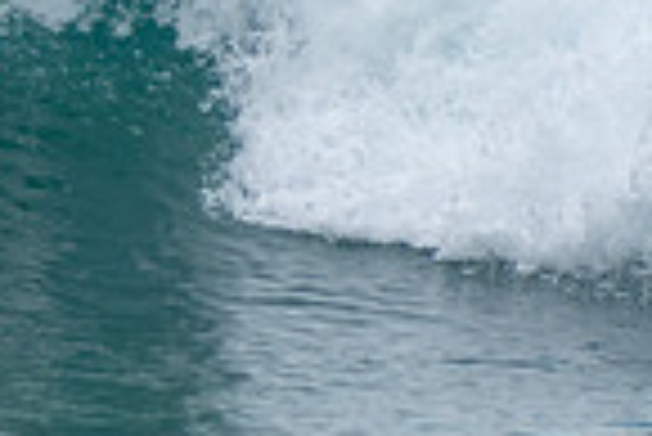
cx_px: -454
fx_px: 43419
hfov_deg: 0.9
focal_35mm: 2395
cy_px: -227
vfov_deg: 0.6
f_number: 5.6
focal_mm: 400
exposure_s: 1/1250
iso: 250
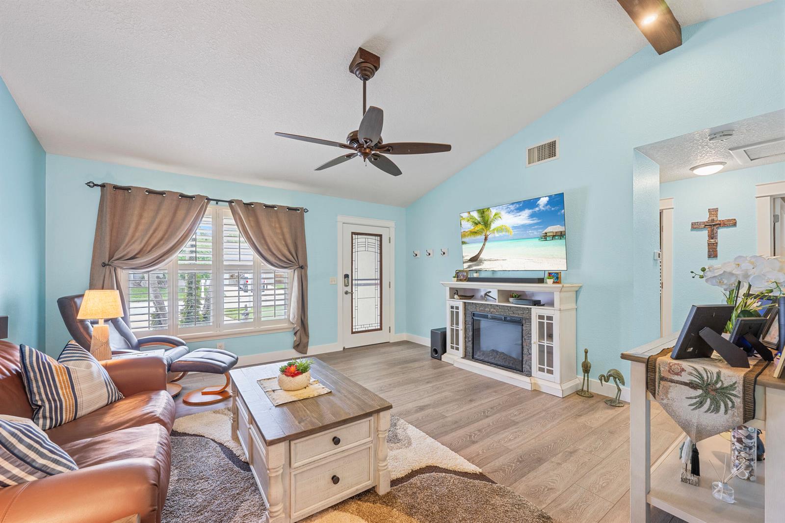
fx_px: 305
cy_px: 262
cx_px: 392
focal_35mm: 14
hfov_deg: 104.3
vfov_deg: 81.2
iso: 500
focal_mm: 14
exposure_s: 1/3
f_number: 8
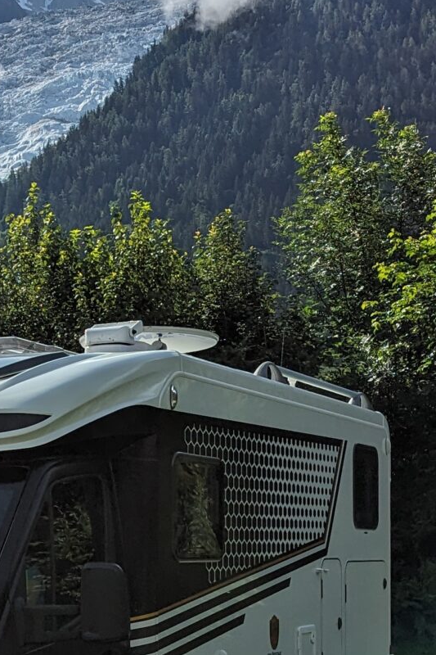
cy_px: 481
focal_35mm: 80
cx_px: -19
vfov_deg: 25.1
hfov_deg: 16.6
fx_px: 1454
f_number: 1.85
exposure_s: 1/5952
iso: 38
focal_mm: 6.81
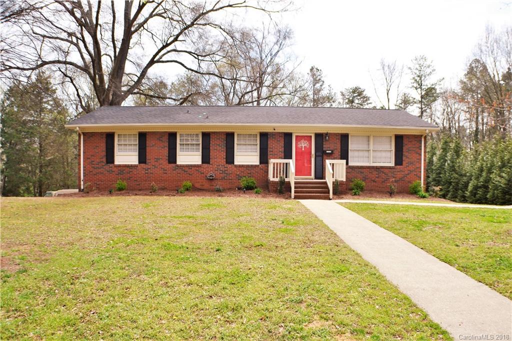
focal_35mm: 30
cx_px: 256
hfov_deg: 61.9
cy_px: 170
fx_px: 427
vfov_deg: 43.6
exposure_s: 1/200
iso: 100
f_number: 7.1
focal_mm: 20
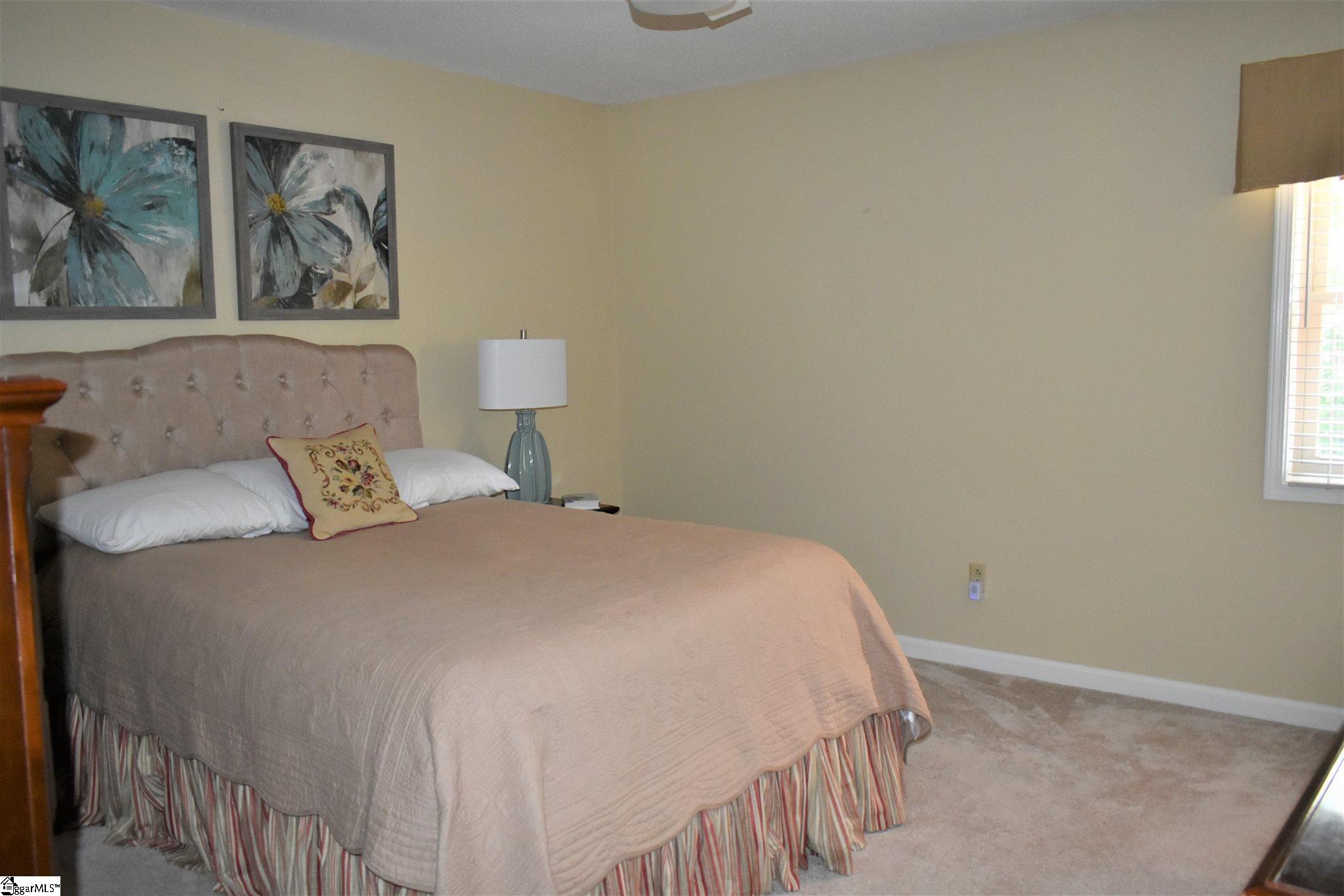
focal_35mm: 27
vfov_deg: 47.9
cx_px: 672
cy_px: 448
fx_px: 1008
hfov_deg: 67.4
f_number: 3.5
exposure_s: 1/60
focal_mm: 18
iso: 1600
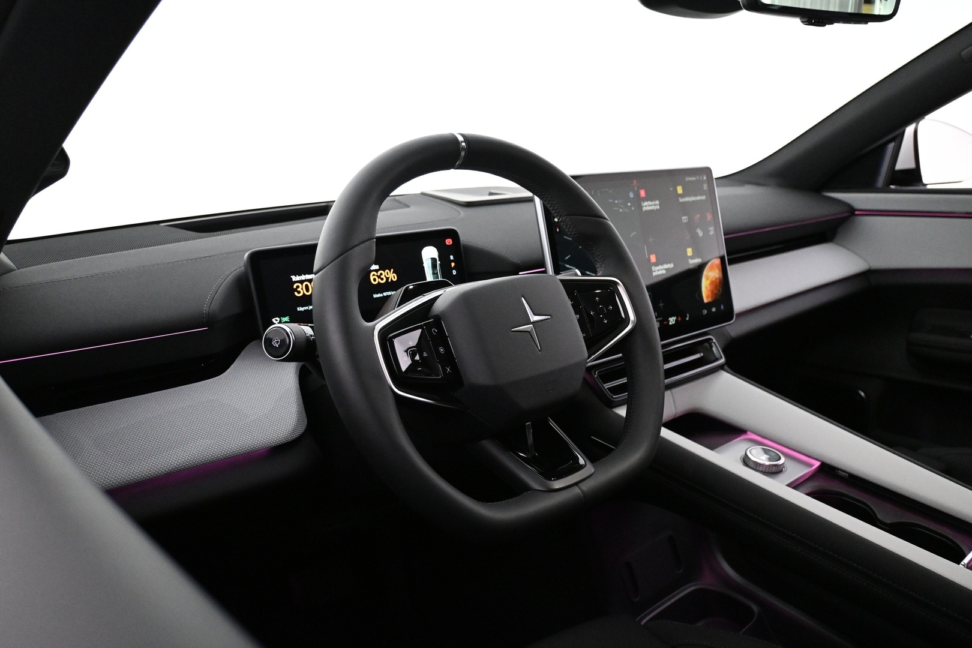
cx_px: 486
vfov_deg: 45.7
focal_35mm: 28
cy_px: 324
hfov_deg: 64.6
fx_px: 769
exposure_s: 1/60
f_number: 3.8
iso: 4000
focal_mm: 19
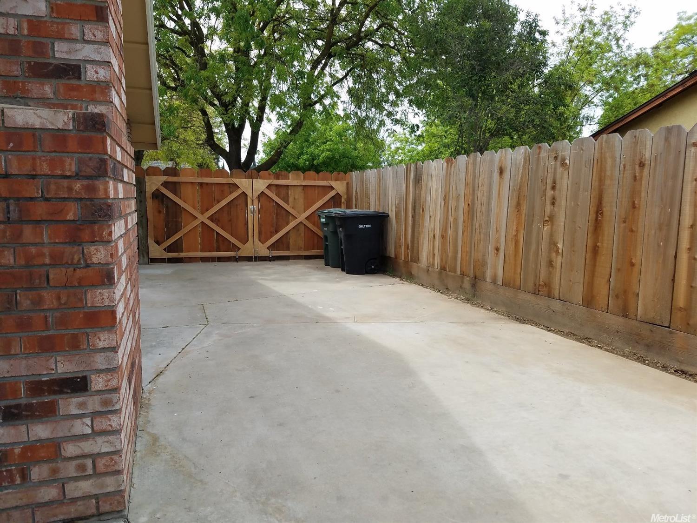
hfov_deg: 67.3
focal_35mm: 26
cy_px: 262
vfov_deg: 53.0
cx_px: 348
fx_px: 523
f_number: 1.7
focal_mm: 4.2
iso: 50
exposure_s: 1/1412
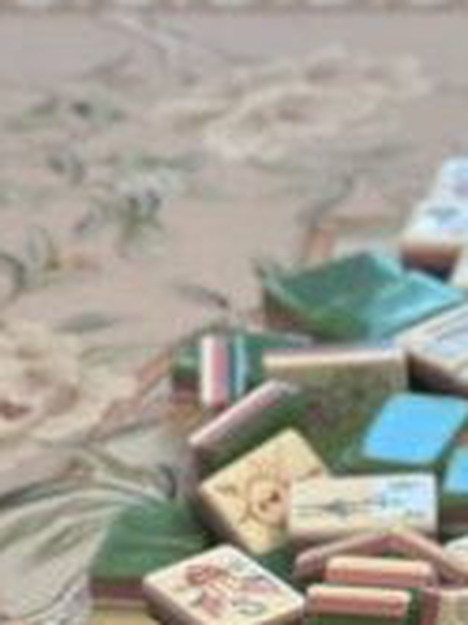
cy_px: 588
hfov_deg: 5.0
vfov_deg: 6.7
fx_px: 5307
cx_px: 861
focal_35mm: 294
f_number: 1.78
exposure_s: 1/120
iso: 100
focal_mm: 6.86
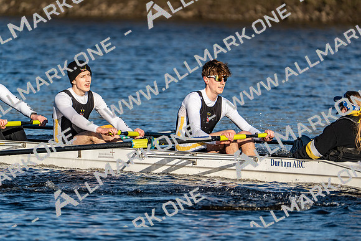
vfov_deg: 3.3
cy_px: 120
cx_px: 180
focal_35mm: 415
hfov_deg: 5.0
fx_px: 4162
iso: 250
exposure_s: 1/2000
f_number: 6.3
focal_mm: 415
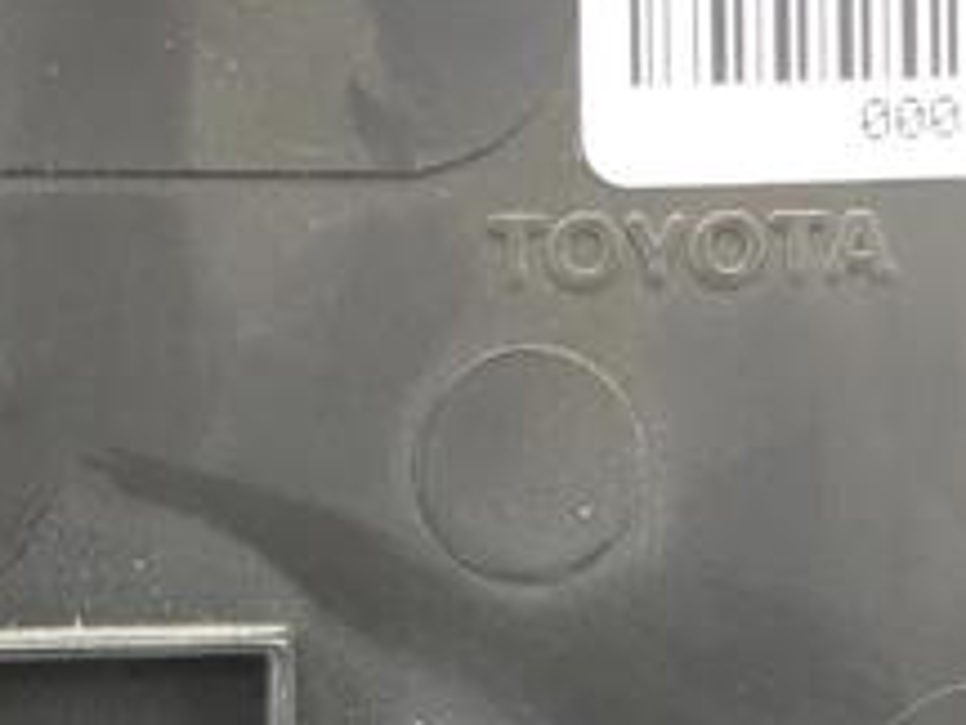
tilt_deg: -8.1
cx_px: 237
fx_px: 2400
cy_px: 1020
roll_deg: +0.3
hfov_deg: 22.5
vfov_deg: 16.0
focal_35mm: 86
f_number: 2.2
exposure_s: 1/33
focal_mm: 4.15
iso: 50
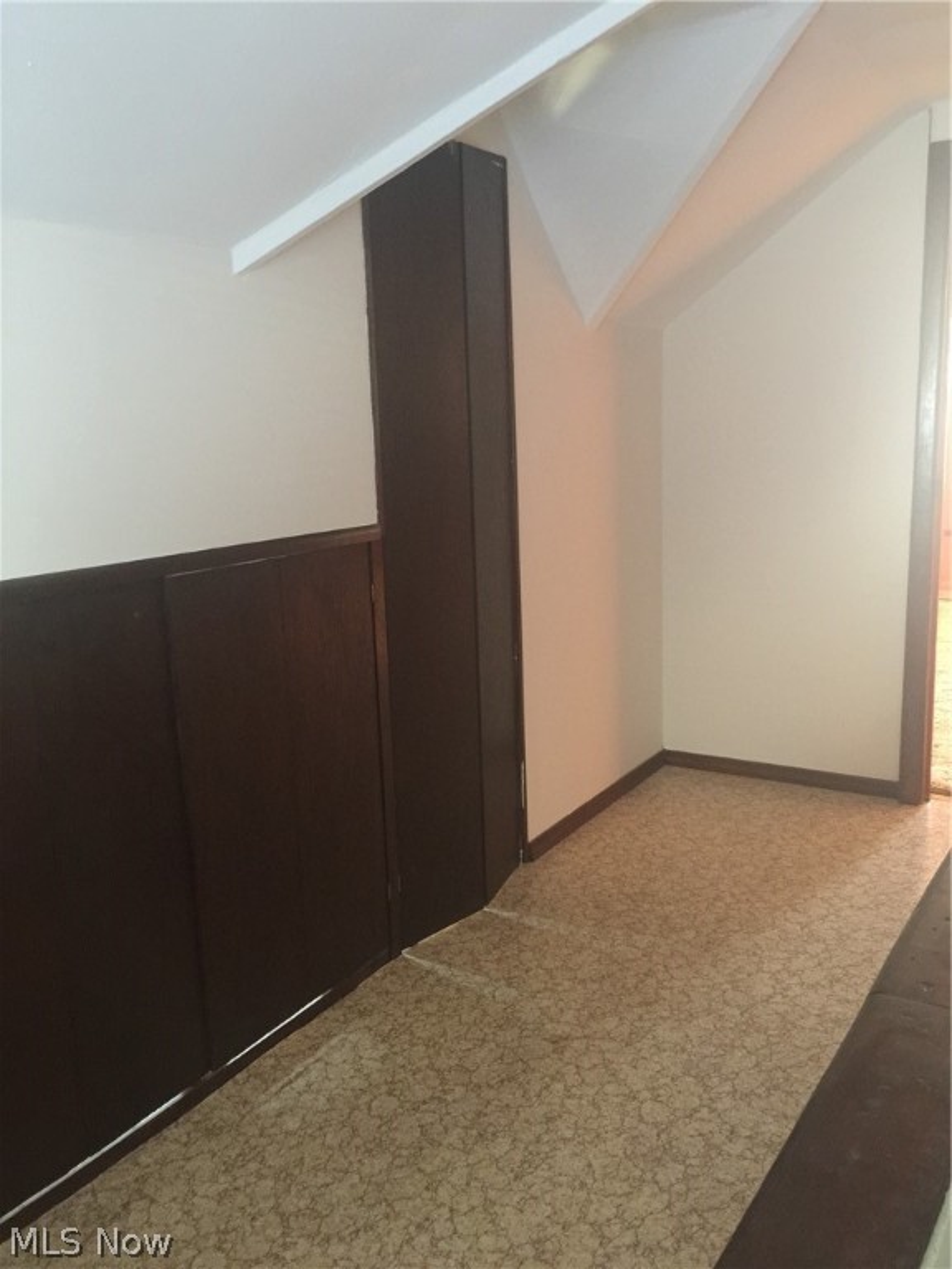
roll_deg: +2.8
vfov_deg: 61.7
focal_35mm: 29
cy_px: 634
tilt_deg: -11.3
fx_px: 1063
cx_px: 476
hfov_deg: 48.2
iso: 125
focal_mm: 4.15
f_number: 2.2
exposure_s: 1/4
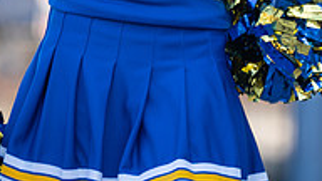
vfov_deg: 2.2
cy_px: -113
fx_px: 4781
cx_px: 148
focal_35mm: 560
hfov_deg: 3.9
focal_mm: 173
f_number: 2.8
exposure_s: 1/320
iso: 100
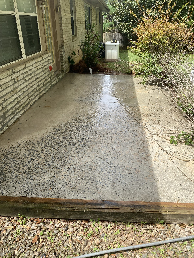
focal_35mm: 26
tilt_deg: -28.0
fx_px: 194
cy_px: 129
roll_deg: +1.5
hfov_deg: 53.1
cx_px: 97
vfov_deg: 67.3
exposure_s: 1/1025
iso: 32
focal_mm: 4.25
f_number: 1.8
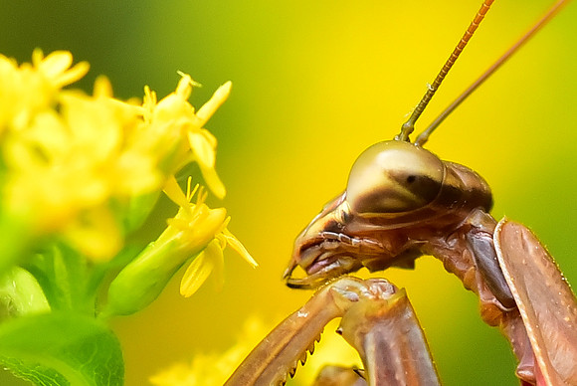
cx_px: 288
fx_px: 1685
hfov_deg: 19.4
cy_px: 193
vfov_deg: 13.1
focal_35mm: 105
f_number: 11
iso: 1000
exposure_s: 1/500
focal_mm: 105
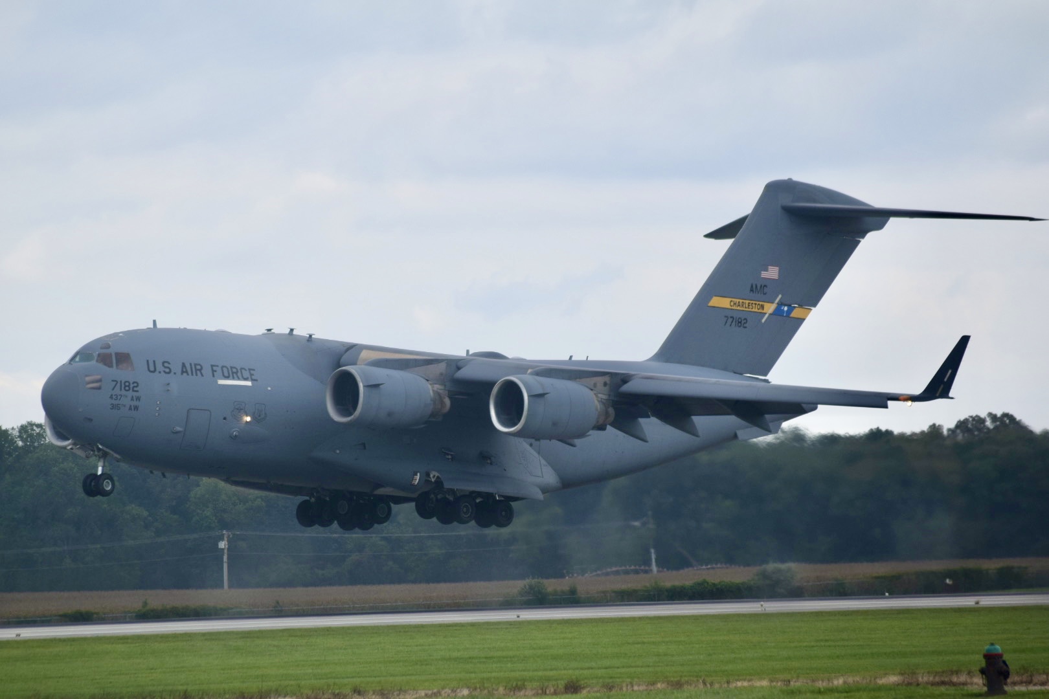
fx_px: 7648
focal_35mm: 262
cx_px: 524
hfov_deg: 7.8
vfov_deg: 5.2
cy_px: 350
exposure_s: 1/640
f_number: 6.3
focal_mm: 175
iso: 200
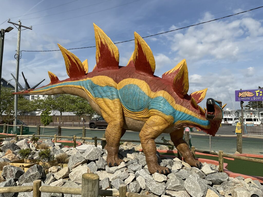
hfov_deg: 61.7
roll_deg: +0.0
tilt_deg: +4.7
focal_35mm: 29
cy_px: 98
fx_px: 220
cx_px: 132
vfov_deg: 48.2
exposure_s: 1/3125
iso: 16
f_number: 1.8
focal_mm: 3
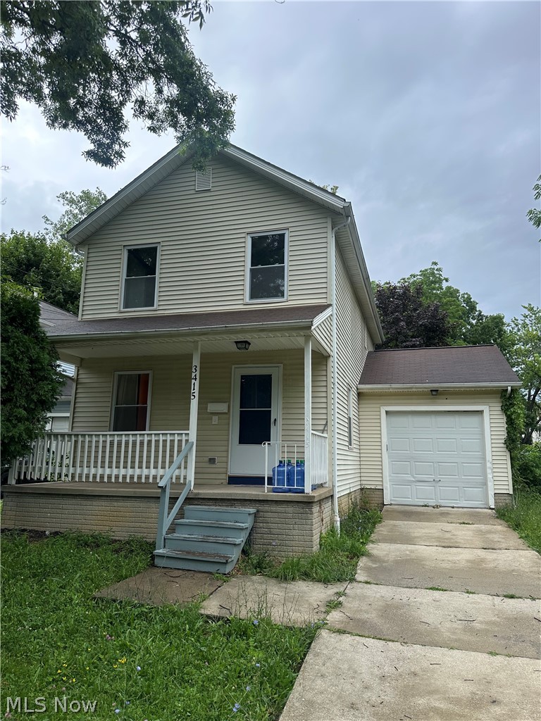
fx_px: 500
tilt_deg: +12.2
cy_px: 360
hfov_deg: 56.8
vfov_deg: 71.6
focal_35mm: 24
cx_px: 270
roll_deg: -2.3
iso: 80
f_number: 1.78
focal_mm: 6.86
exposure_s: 1/2155
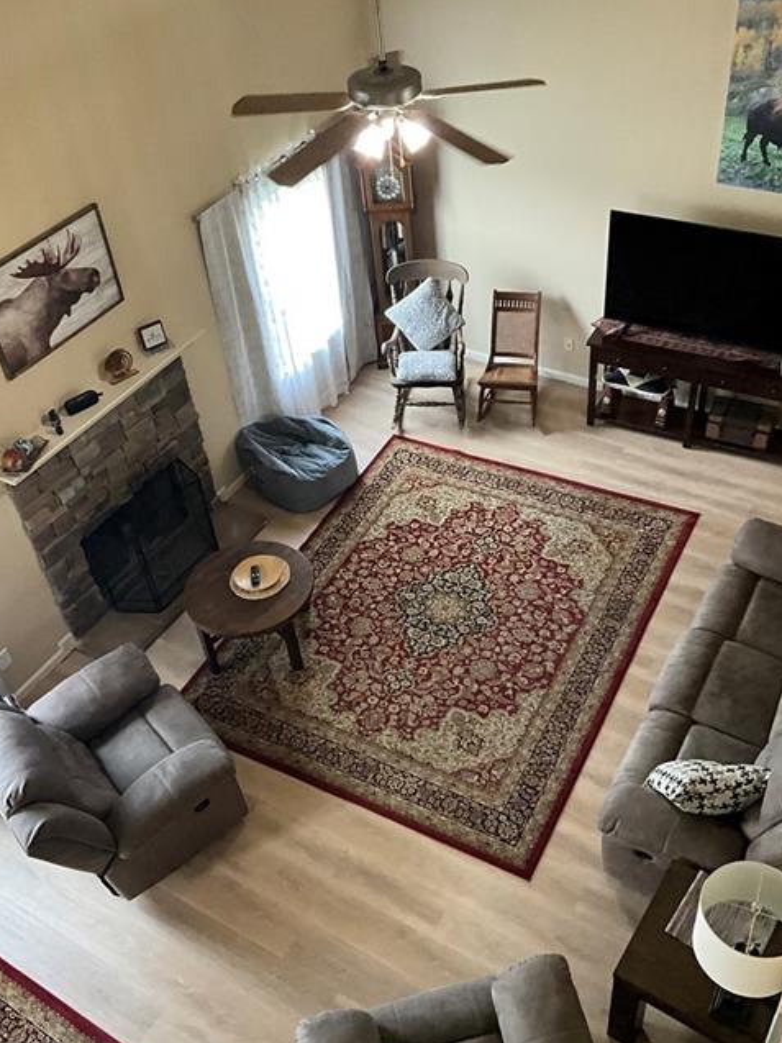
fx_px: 1054
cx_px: 393
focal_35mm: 35
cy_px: 510
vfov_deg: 52.6
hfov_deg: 40.7
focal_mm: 3
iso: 200
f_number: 1.8
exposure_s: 1/60
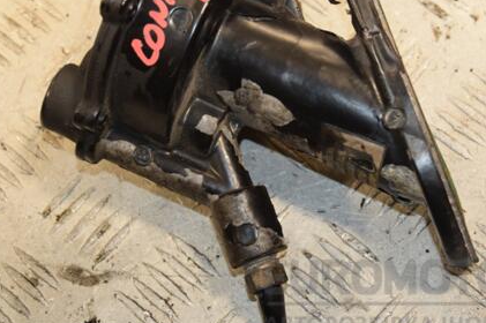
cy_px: 123
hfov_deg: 19.1
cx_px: 242
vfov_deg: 12.8
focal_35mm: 107
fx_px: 1443
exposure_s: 1/200
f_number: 5
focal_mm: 50
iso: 800
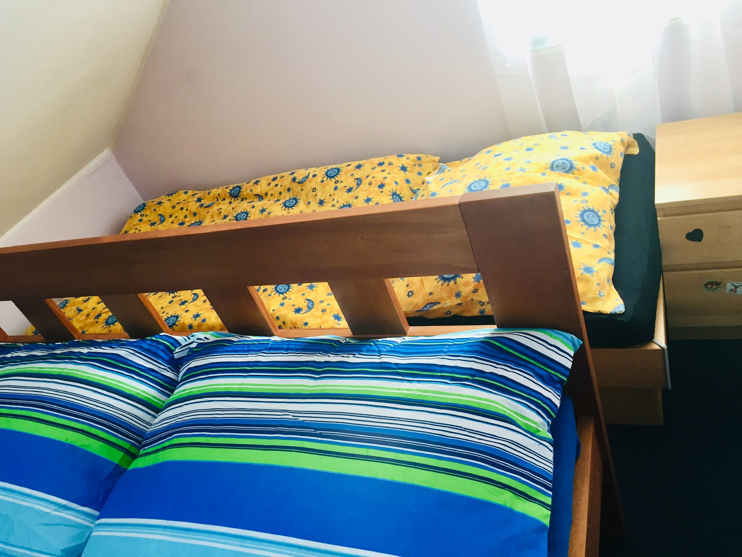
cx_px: 371
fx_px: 622
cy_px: 278
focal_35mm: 29
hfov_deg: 61.7
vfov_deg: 48.2
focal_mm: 4.15
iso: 50
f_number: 2.2
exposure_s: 1/33
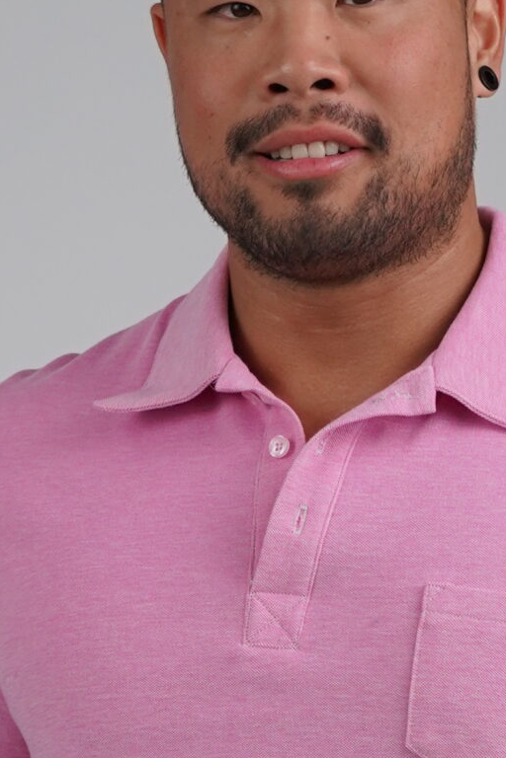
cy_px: 964
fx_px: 6325
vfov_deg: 6.8
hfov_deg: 4.6
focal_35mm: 300
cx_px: 399
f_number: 4
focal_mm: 60
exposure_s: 1/160
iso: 500
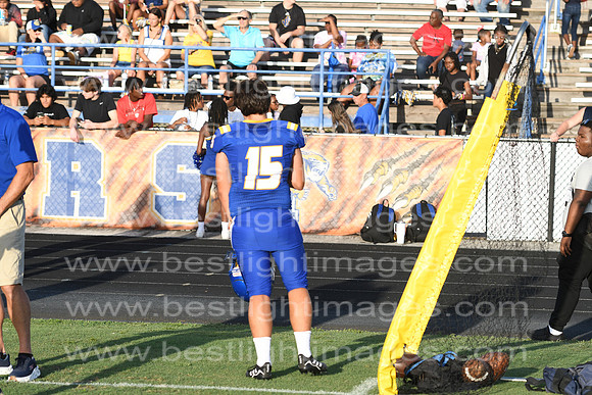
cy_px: 198
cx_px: 296
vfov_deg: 9.3
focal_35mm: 147
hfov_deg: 14.0
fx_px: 2418
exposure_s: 1/500
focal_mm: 98
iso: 100
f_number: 5.6
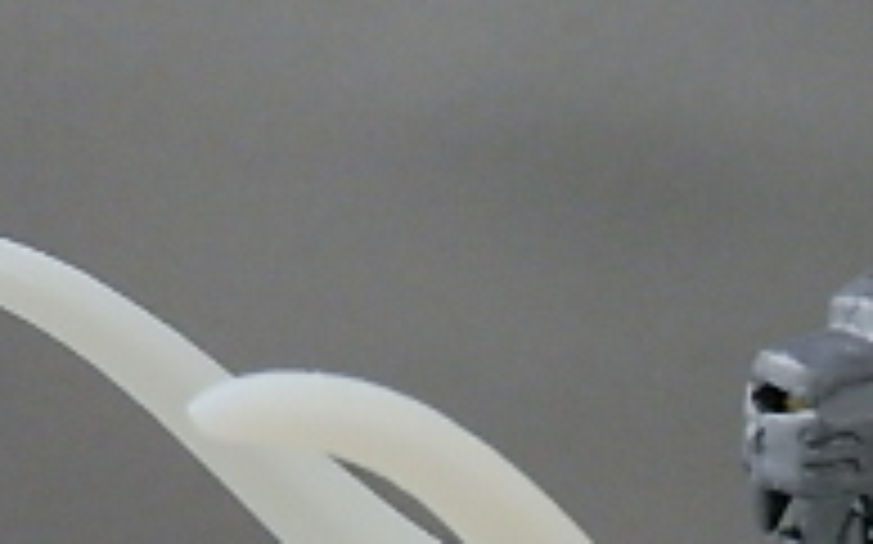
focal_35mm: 119
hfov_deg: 16.5
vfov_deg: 10.7
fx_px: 2830
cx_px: 1170
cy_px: 746
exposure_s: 1/13
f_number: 3.5
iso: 200
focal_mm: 6.17
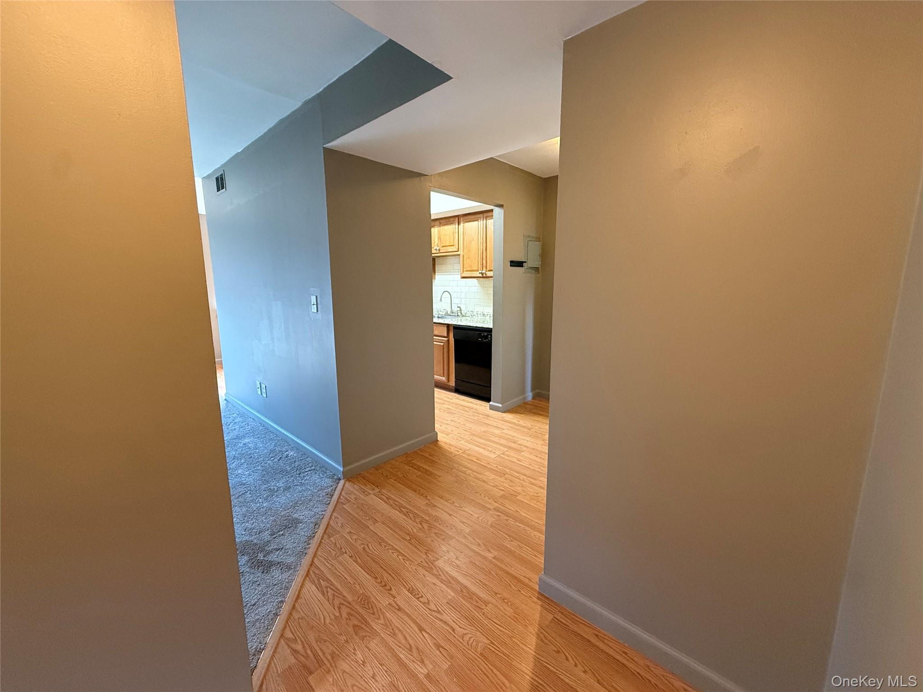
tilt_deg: -9.0
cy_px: 346
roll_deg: +0.3
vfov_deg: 85.7
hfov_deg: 102.1
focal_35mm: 14
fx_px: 373
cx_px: 462
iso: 500
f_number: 2.2
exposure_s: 1/60
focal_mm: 2.22
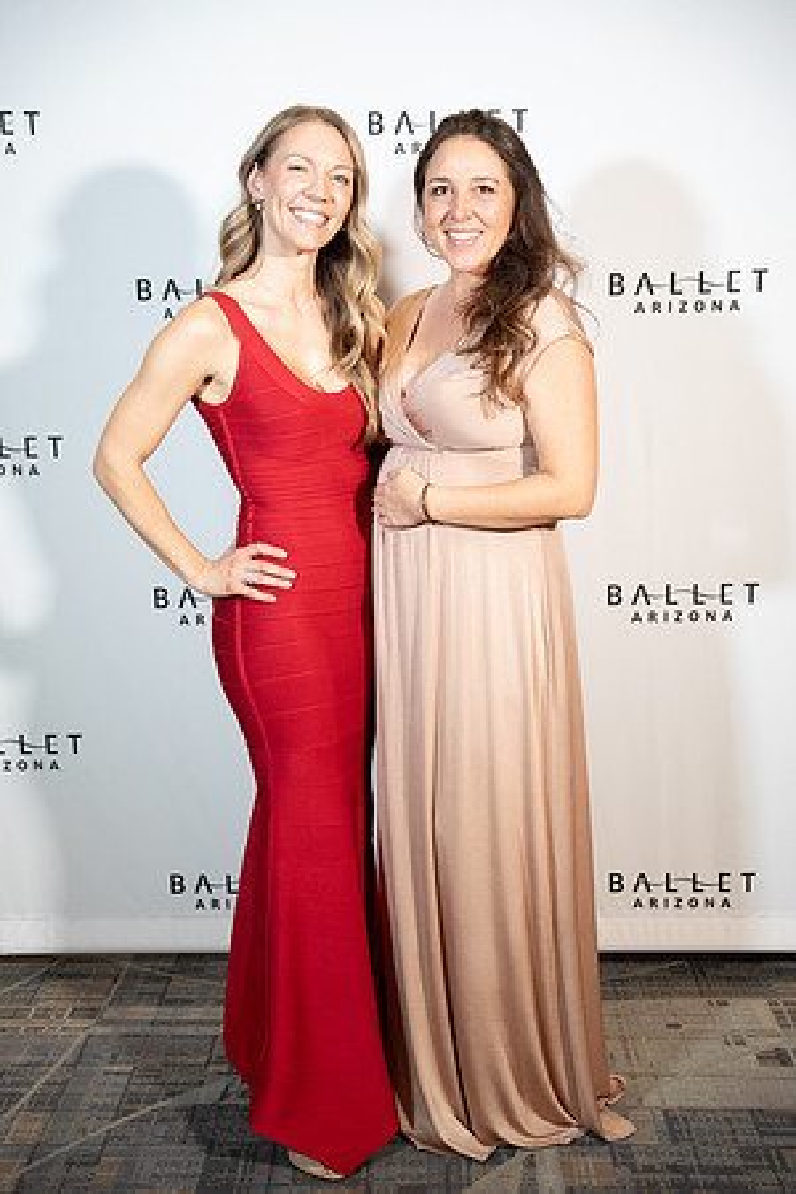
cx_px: 398
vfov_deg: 42.7
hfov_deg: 29.2
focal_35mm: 46
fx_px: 1529
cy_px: 597
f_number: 2.8
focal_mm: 46.1
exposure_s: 1/160
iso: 1600
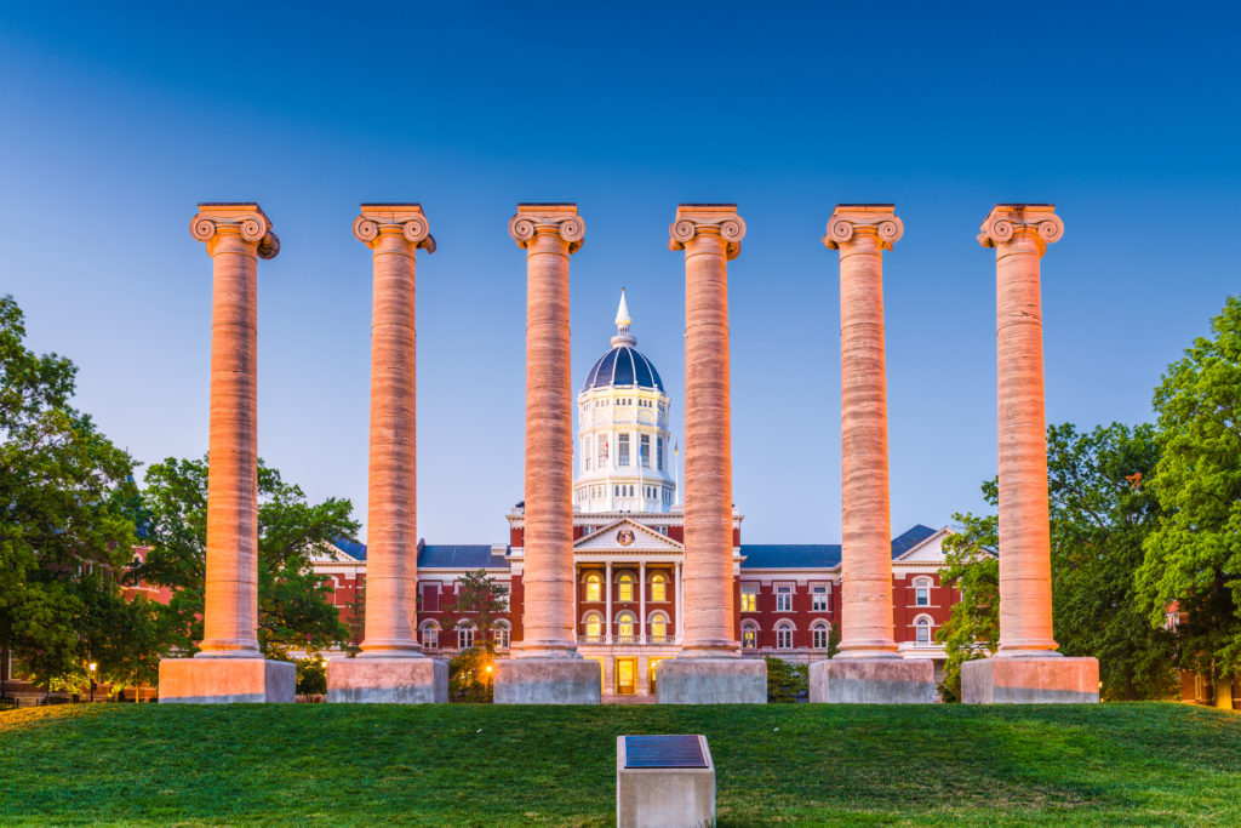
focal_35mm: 32
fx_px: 1103
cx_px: 620
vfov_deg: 41.1
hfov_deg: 58.7
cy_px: 414
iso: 64
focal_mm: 32
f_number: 8
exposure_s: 13
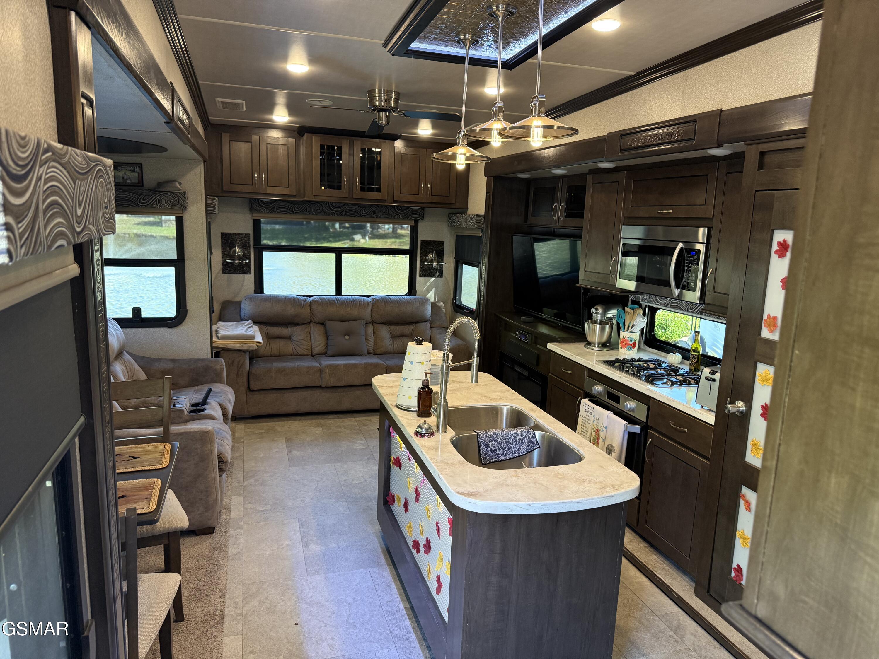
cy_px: 330
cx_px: 440
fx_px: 609
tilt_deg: -9.7
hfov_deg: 71.6
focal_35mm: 24
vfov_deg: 56.8
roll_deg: -1.8
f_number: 1.78
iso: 250
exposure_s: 1/60
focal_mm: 6.76
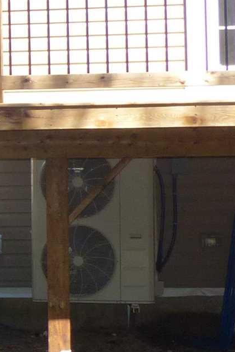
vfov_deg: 16.2
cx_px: -234
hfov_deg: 10.1
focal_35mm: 126
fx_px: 1233
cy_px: 123
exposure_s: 1/200
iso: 100
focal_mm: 4.5
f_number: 4
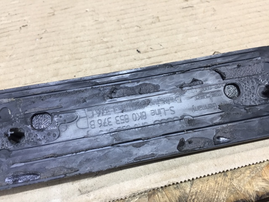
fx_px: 225
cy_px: 101
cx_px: 134
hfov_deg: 61.7
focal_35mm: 29
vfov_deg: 48.2
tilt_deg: -53.5
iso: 100
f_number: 2.2
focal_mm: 4.15
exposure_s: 1/33
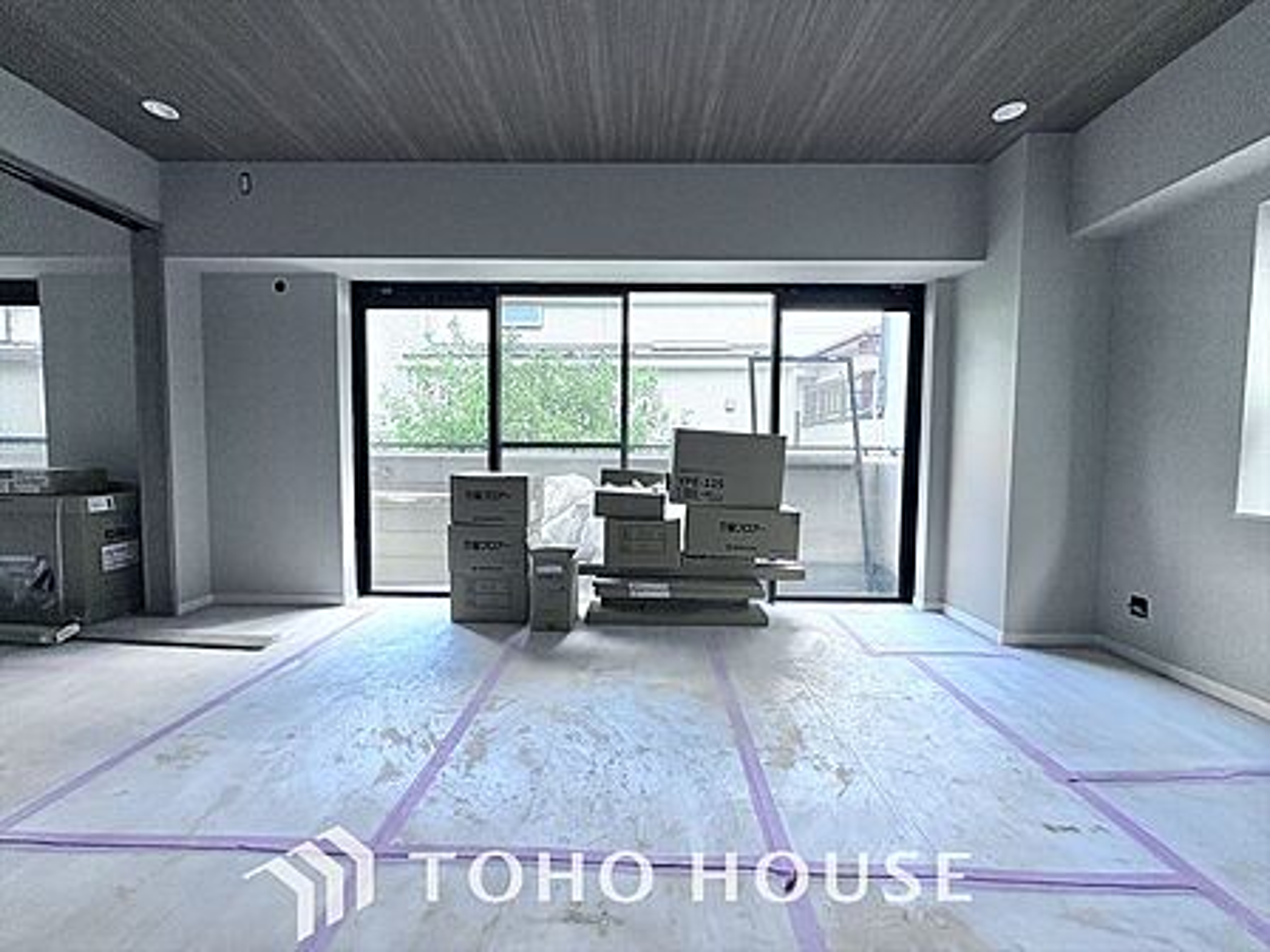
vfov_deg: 85.7
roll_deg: -0.1
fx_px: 514
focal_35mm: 14
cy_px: 476
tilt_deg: -2.9
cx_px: 635
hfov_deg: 102.1
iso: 125
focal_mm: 2.22
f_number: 2.2
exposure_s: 1/99
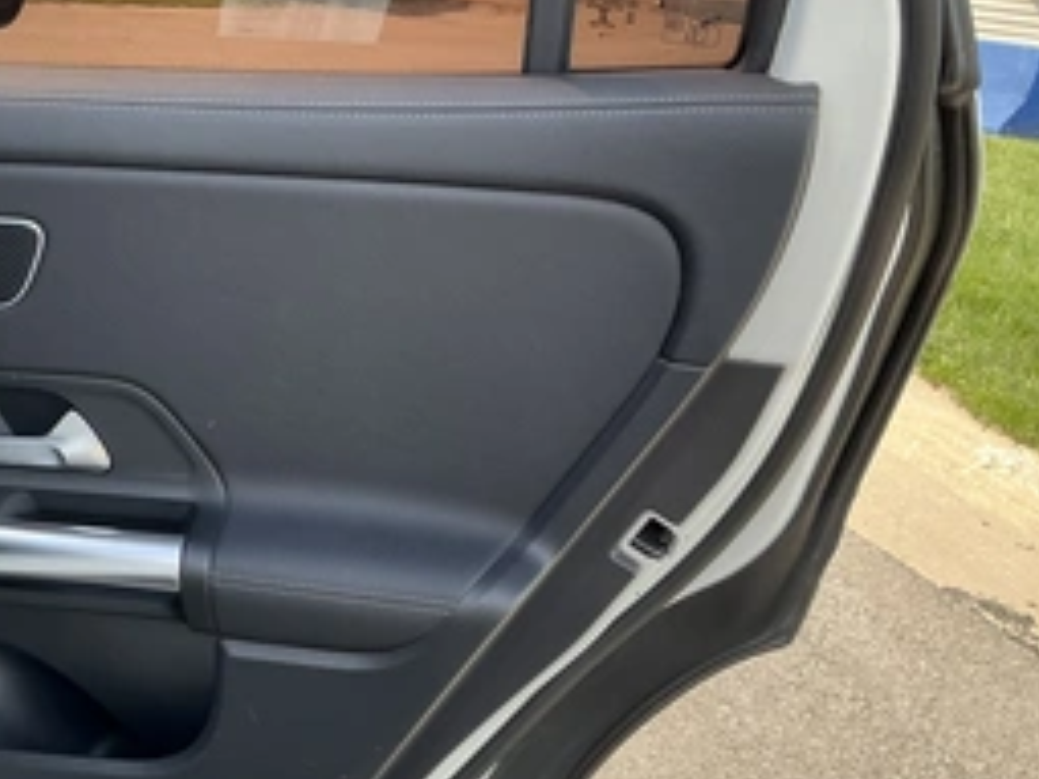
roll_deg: -5.8
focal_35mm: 44
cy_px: 538
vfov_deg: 32.5
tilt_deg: -24.4
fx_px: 1320
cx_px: 269
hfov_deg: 41.8
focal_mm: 3
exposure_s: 1/145
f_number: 1.8
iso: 20
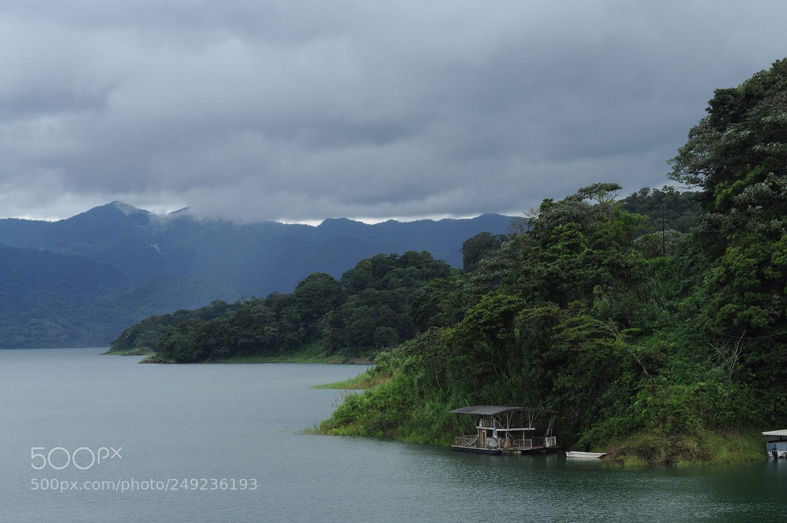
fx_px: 1801
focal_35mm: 82
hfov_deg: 24.6
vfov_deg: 16.5
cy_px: 262
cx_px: 394
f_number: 8
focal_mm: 55
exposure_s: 1/400
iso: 280
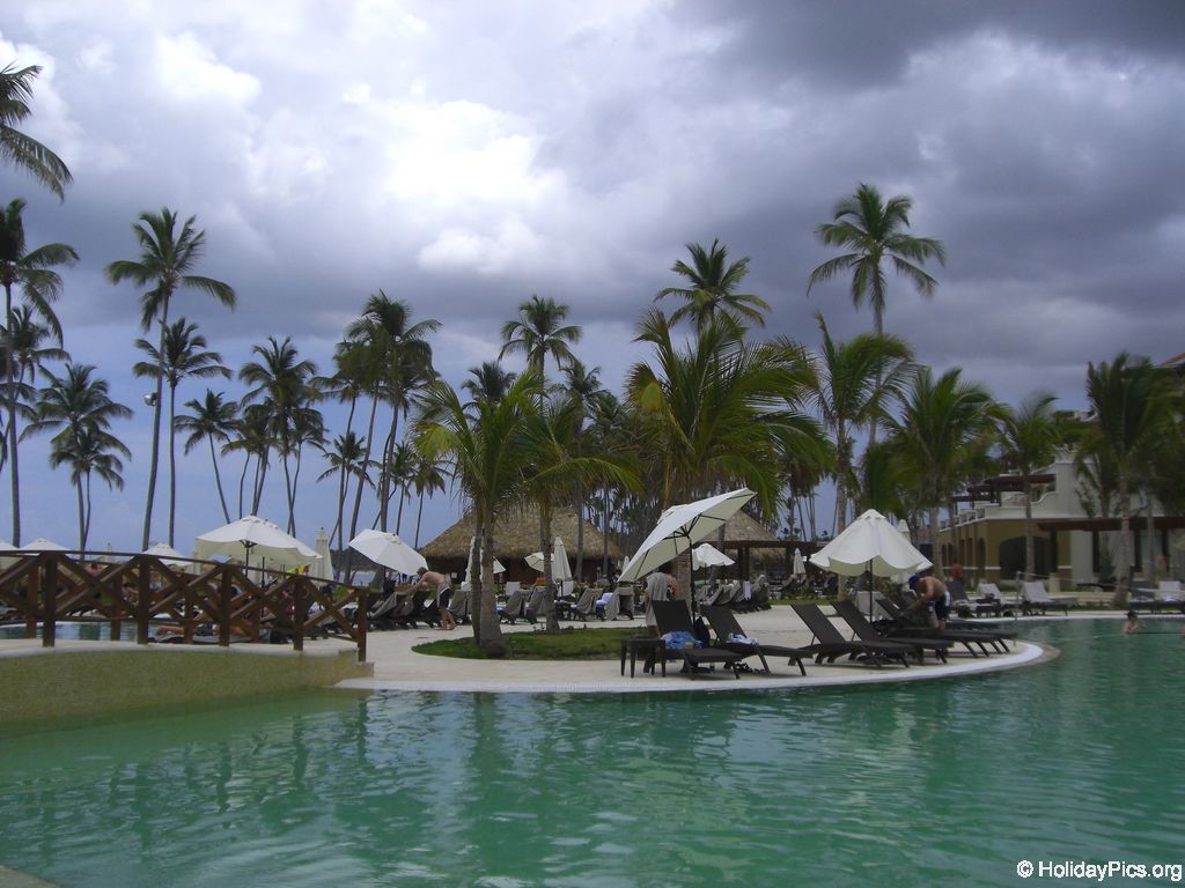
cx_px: 592
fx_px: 1301
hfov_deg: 49.0
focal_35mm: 38
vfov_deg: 37.7
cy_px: 444
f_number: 8
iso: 64
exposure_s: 1/250
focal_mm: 6.2
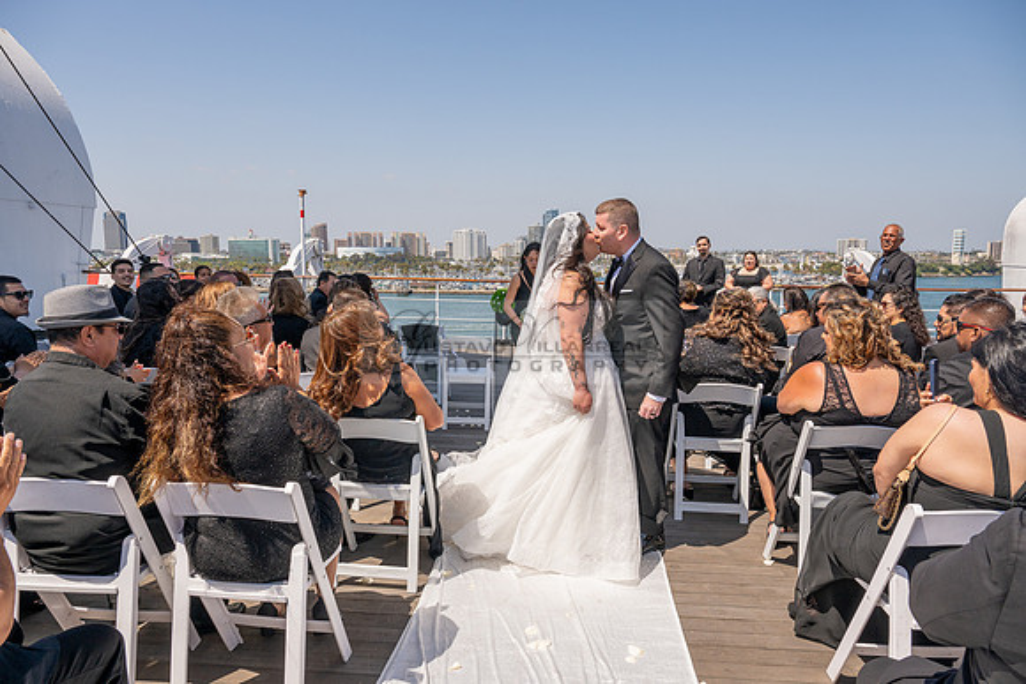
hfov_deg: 73.7
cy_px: 342
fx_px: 684
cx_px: 513
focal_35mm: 24
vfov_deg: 53.2
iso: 200
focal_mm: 24
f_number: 8
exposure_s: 1/800
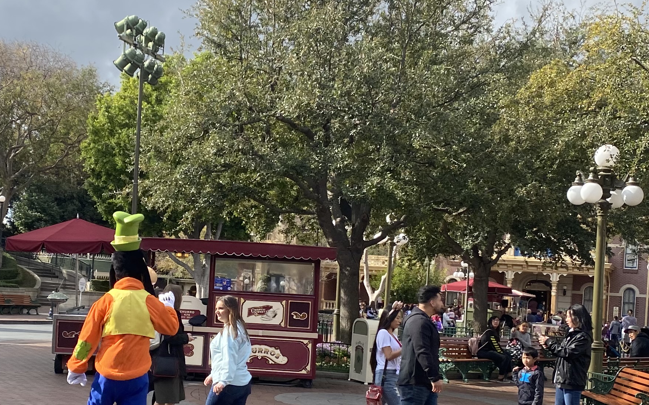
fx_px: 1114
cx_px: 201
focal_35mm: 63
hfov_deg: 32.1
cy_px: 284
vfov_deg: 20.5
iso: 32
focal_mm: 4.25
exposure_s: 1/1136
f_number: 1.8
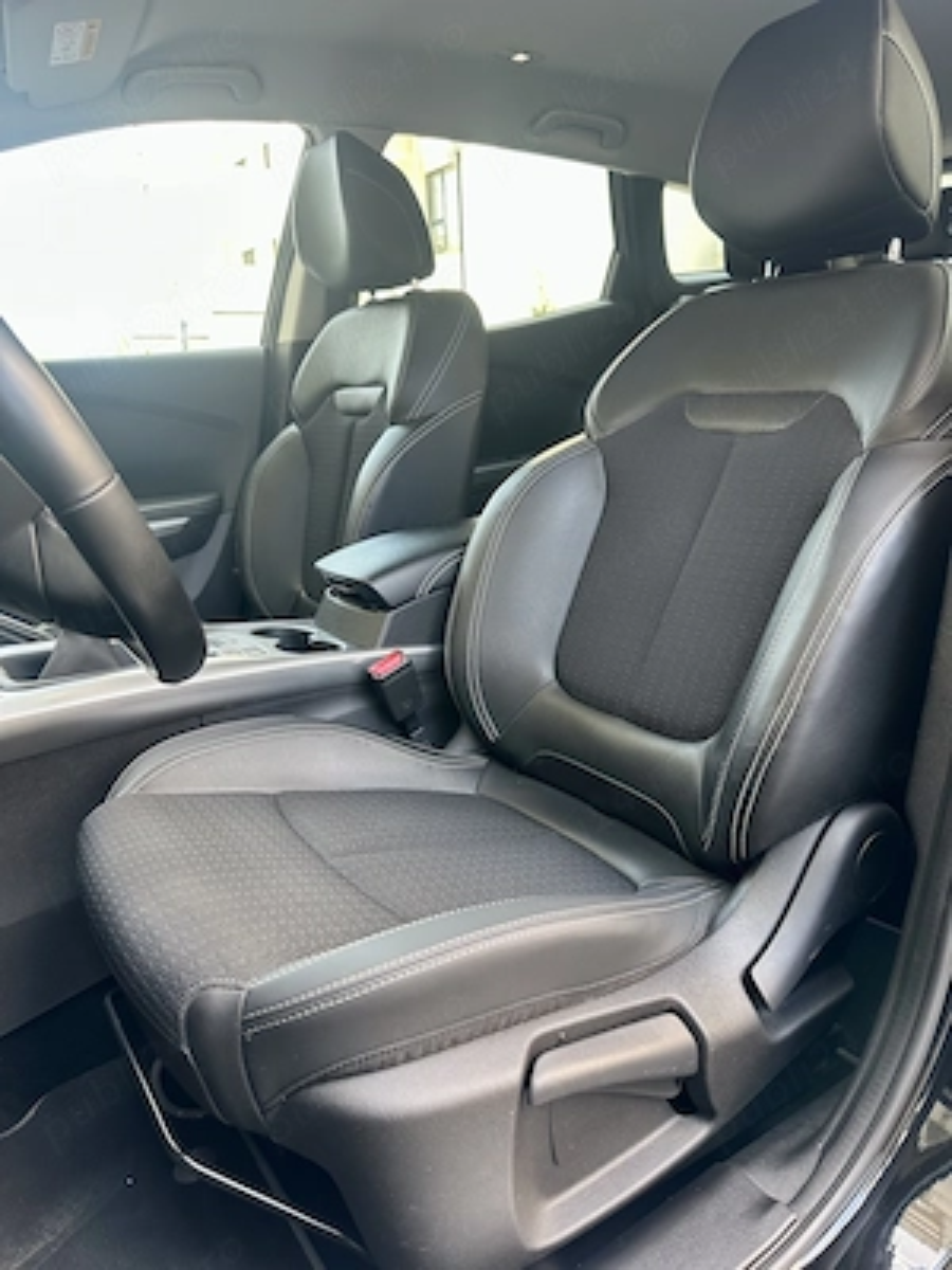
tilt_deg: -15.5
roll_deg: +0.2
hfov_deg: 56.8
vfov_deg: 71.6
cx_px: 476
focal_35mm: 24
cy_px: 635
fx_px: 880
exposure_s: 1/121
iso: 125
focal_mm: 6.86
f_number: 1.78
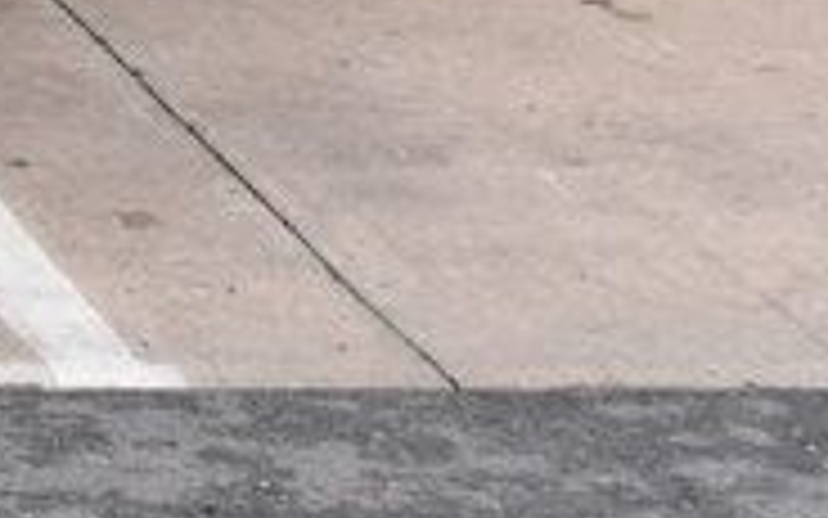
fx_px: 5570
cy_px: -766
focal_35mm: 247
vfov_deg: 5.1
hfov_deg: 7.9
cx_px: -1184
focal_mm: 29
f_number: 10
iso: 400
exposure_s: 1/200
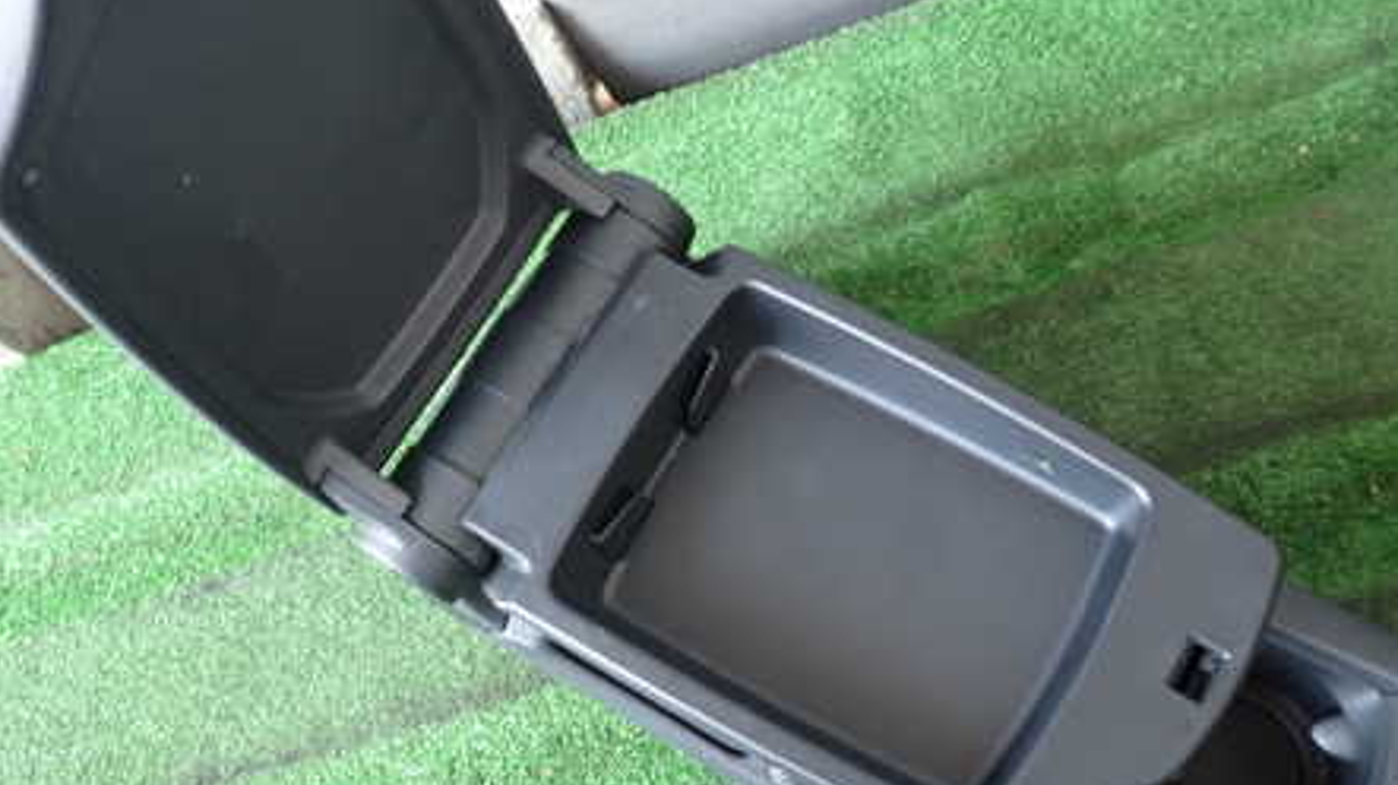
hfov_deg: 54.0
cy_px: 272
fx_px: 1371
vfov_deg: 31.7
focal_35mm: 37
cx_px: 642
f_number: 2
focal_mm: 4.5
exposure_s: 1/30
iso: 250
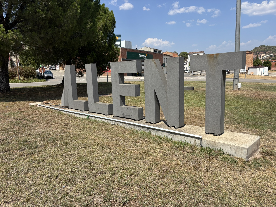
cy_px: 104
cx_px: 138
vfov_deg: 53.1
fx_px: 207
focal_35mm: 26
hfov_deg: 67.3
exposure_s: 1/4255
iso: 50
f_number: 1.6
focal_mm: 5.96
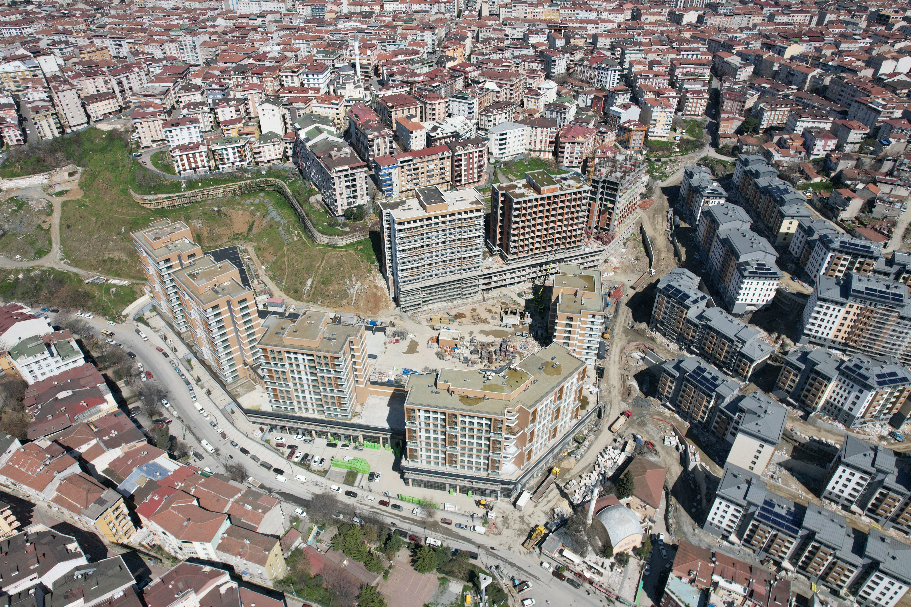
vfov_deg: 57.2
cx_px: 456
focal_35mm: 22
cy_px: 304
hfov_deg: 78.6
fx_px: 557
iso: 130
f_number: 2.8
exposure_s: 1/800
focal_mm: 8.38
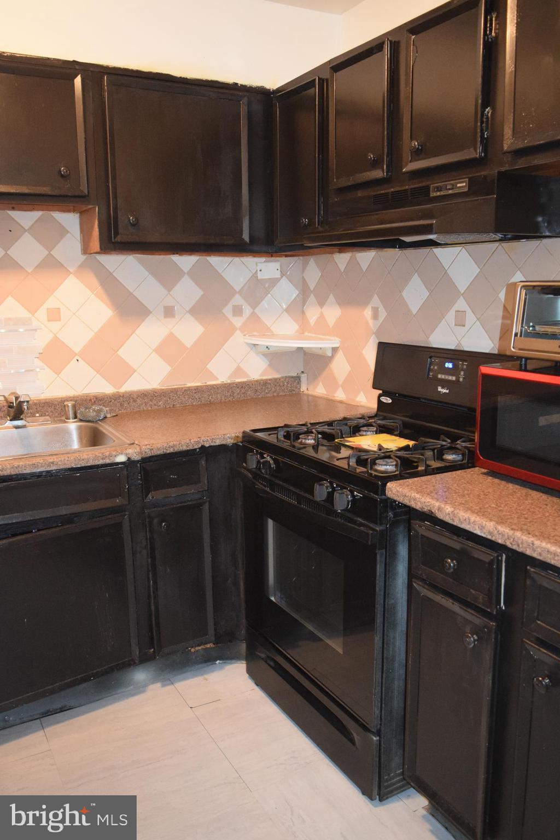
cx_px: 280
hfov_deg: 43.6
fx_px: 700
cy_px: 420
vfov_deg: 61.9
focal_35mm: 30
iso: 3200
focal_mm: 20
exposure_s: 1/50
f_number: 3.8
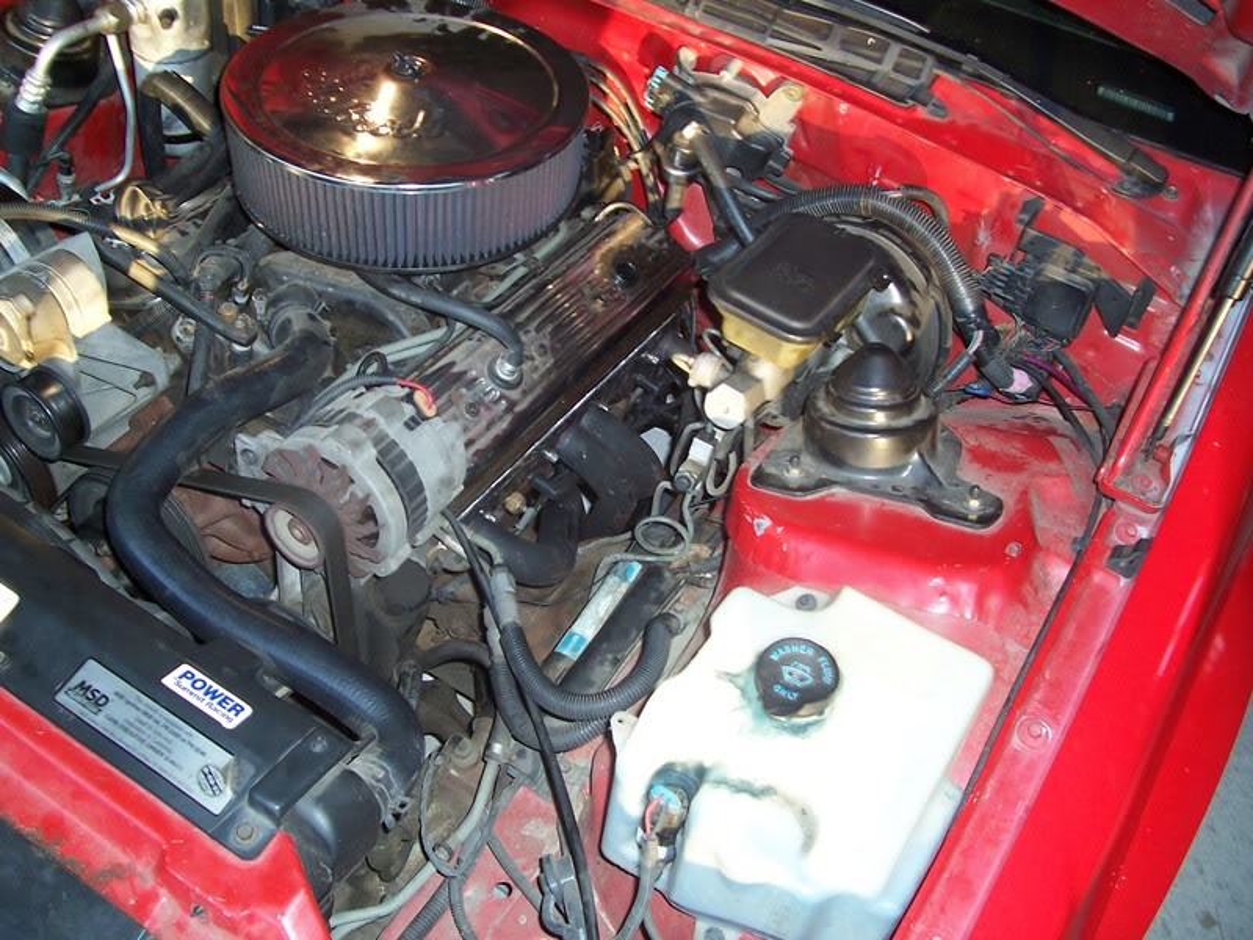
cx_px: 626
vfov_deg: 41.8
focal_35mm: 34
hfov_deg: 54.0
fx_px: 1231
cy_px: 470
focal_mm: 5.6
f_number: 2.7
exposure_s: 1/60
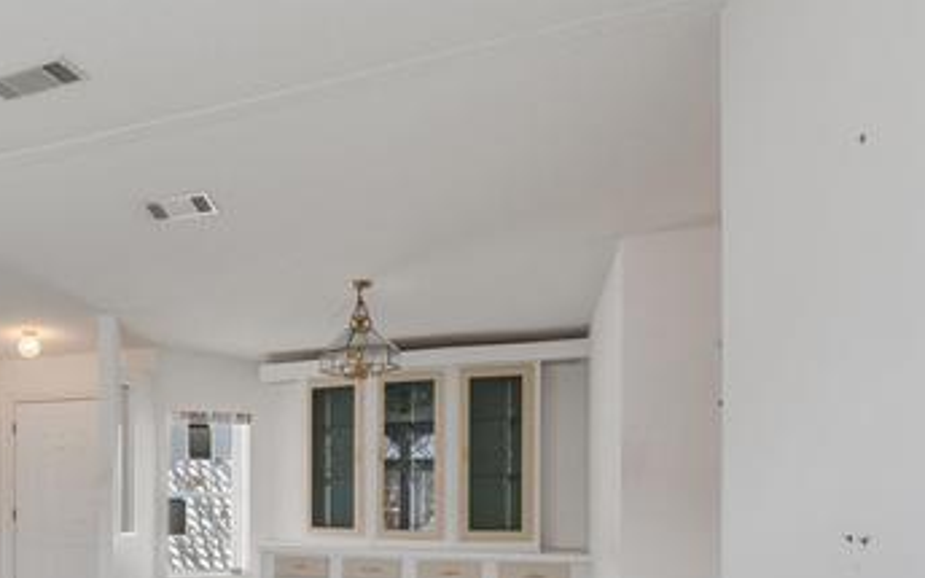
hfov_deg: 49.8
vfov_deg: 37.5
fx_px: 807
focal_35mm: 32
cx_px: 22
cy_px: 489
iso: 320
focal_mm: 10
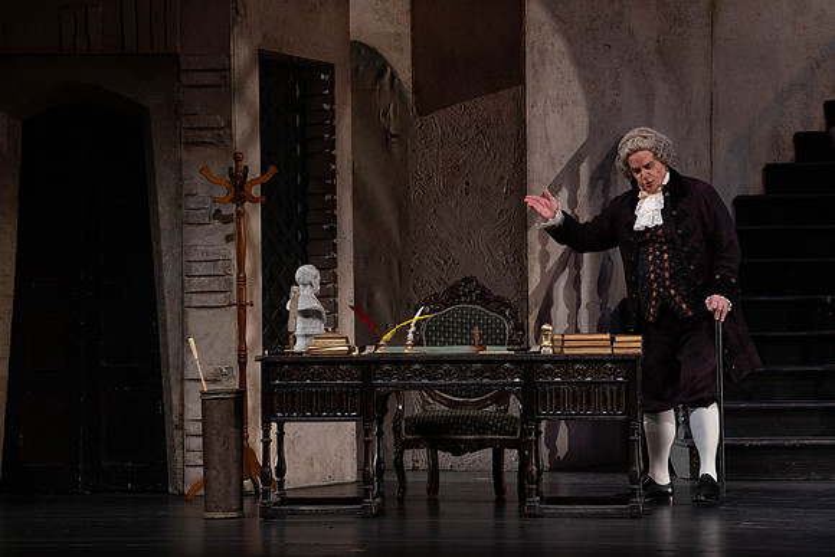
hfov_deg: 11.2
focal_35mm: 184
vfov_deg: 7.5
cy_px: 278
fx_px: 4269
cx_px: 418
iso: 3200
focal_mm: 184
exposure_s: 1/250
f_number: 8
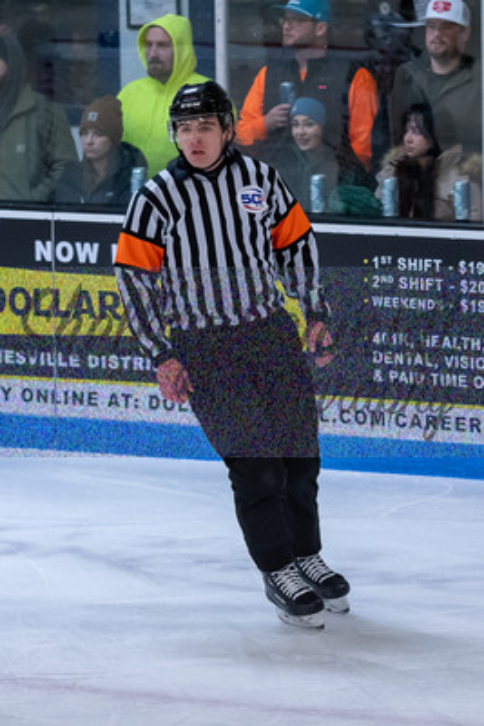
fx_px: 5070
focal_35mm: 252
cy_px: 384
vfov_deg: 8.2
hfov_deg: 5.5
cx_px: 258
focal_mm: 105
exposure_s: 1/800
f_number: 3.2
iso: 2500
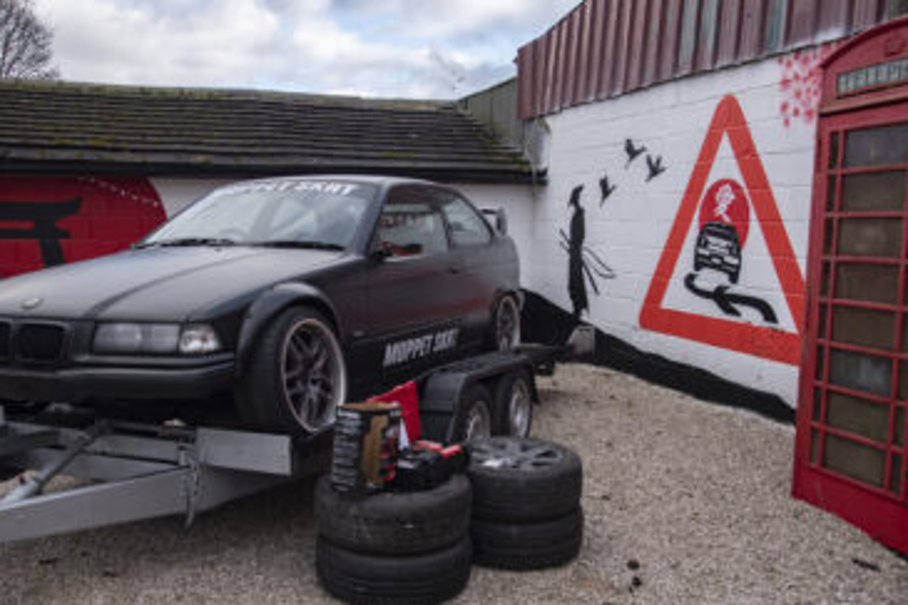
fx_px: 857
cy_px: 293
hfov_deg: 55.7
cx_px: 413
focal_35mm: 34
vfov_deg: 38.8
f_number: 5
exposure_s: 1/640
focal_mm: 31
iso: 320
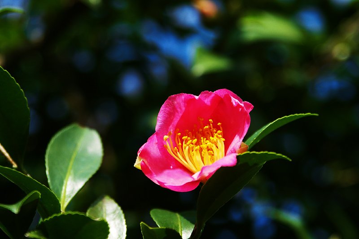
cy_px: 120
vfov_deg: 8.7
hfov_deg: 13.1
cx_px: 180
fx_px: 1569
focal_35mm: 158
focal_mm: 105
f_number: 5.6
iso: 200
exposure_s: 1/750
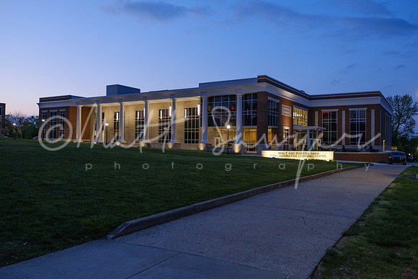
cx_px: 209
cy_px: 140
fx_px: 337
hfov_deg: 63.6
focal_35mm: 29
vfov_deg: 45.0
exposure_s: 1/220
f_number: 2.8
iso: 1600
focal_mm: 19.4
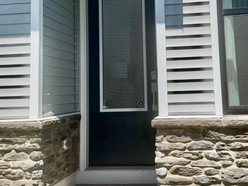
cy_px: 47
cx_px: 146
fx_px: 358
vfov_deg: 28.7
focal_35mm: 50
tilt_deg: +6.2
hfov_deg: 38.1
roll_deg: +1.2
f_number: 1.78
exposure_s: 1/4975
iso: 80
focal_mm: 6.76
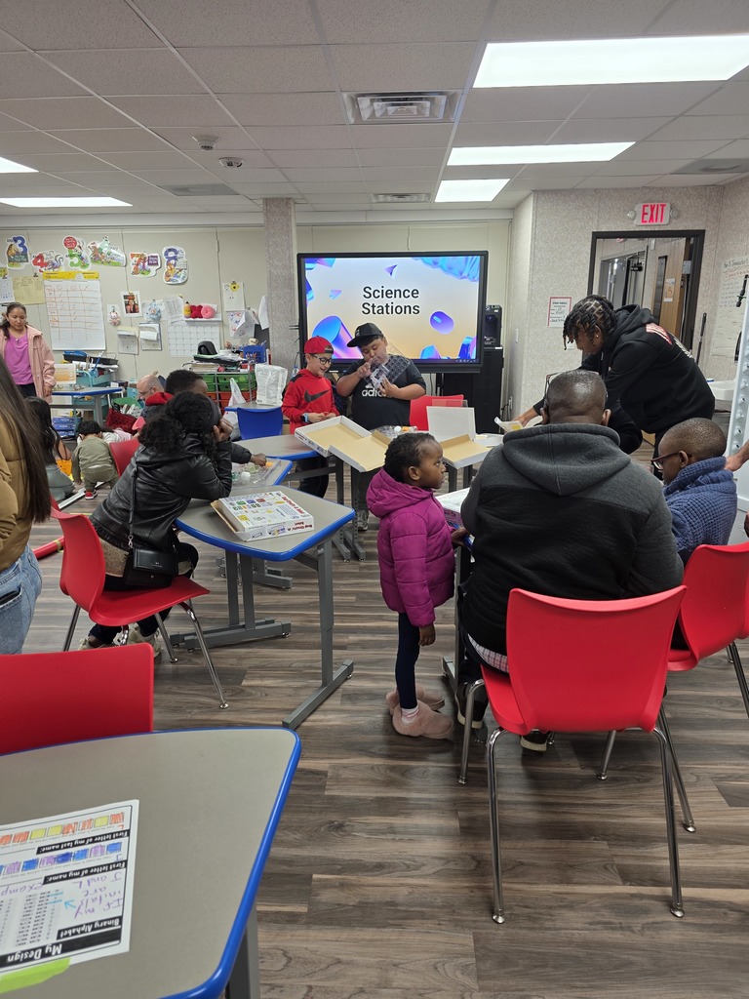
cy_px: 500
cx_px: 374
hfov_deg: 58.9
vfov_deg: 73.9
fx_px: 664
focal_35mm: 23
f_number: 1.7
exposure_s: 1/120
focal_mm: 6.3
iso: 100
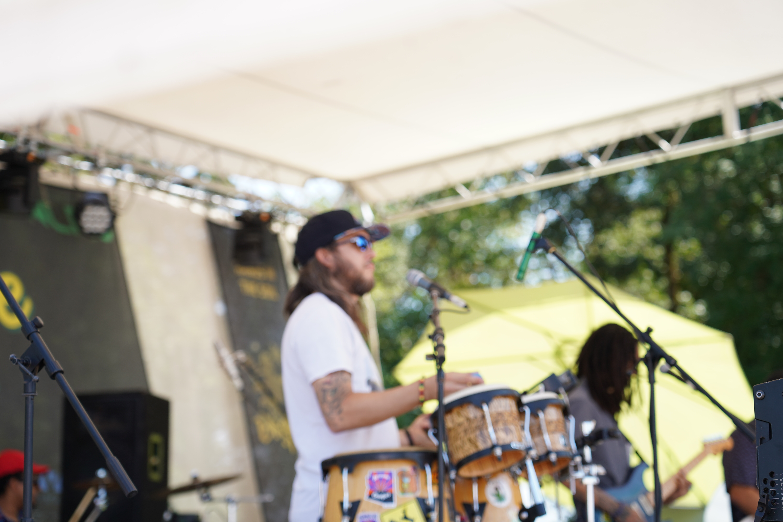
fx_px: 1892
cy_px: 261
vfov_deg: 15.7
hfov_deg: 23.4
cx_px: 392
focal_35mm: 87
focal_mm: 87
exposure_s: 1/200
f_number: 4.5
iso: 100
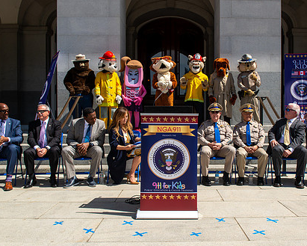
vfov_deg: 42.2
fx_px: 318
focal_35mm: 35
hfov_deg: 51.3
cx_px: 181
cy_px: 132
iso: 100
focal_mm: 26
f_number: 8
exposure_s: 1/320
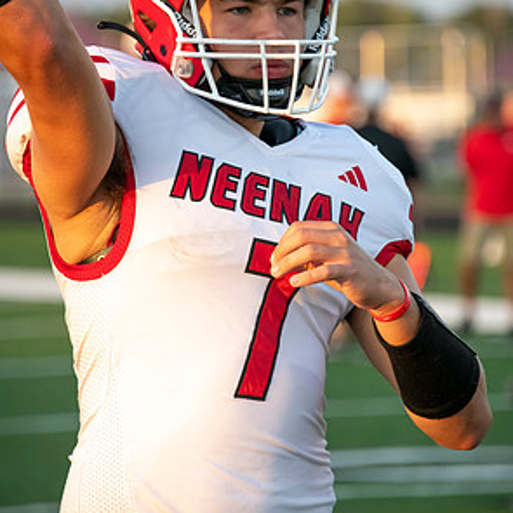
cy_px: 188
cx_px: 259
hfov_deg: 5.9
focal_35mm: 298
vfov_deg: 5.9
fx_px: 4996
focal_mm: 230
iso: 2000
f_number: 5.6
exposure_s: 1/2000
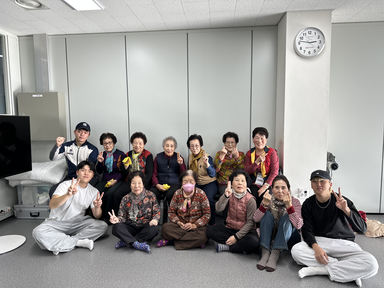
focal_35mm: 24
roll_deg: +0.3
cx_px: 192
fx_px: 266
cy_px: 144
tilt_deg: -5.1
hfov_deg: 71.6
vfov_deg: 56.8
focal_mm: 6.86
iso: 64
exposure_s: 1/120
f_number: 1.78
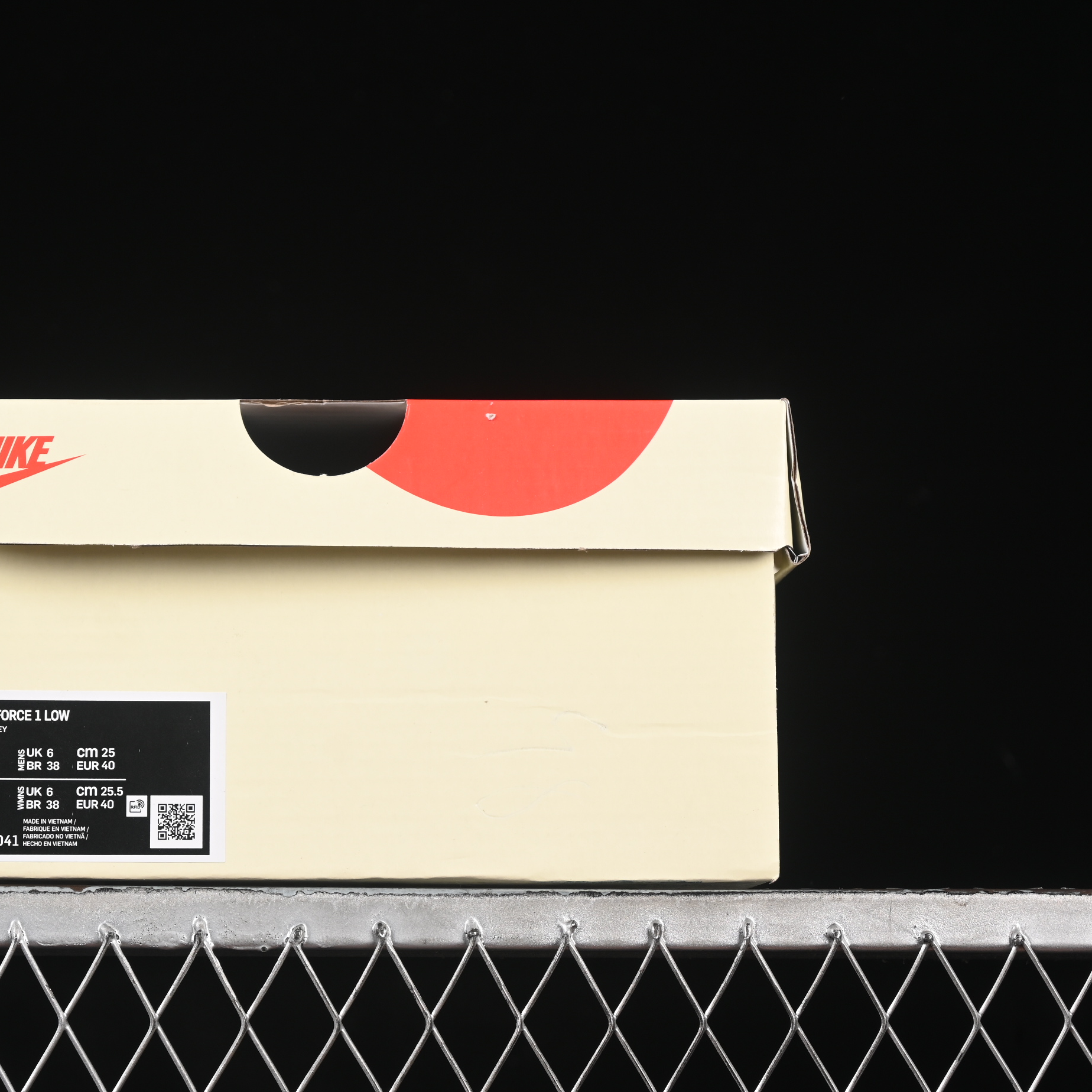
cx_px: 313
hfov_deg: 18.0
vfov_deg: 18.1
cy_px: 545
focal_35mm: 96
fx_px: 3426
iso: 160
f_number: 7.1
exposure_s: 1/60
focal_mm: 50
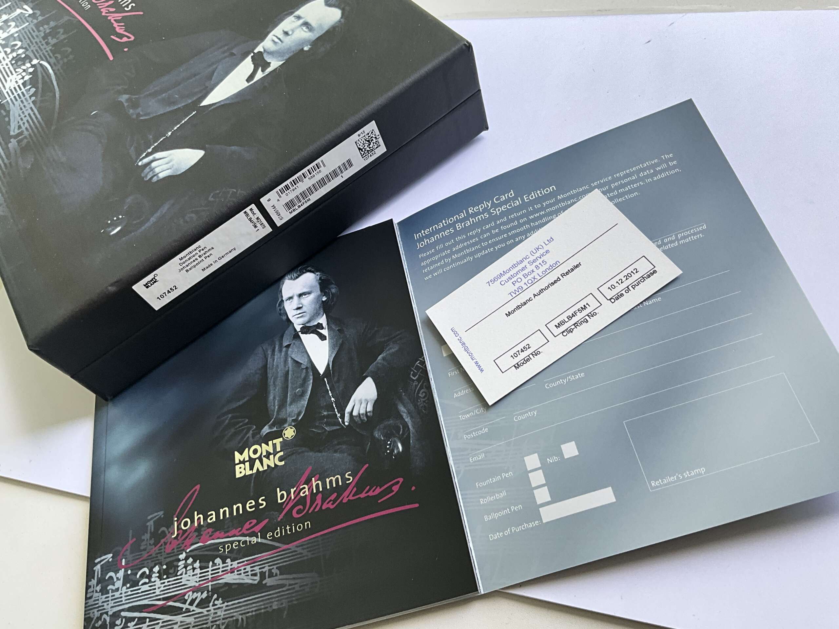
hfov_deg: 61.7
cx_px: 420
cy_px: 314
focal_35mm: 29
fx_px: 703
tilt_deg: -58.1
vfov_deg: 48.2
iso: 40
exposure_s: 1/122
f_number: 1.8
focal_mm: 3
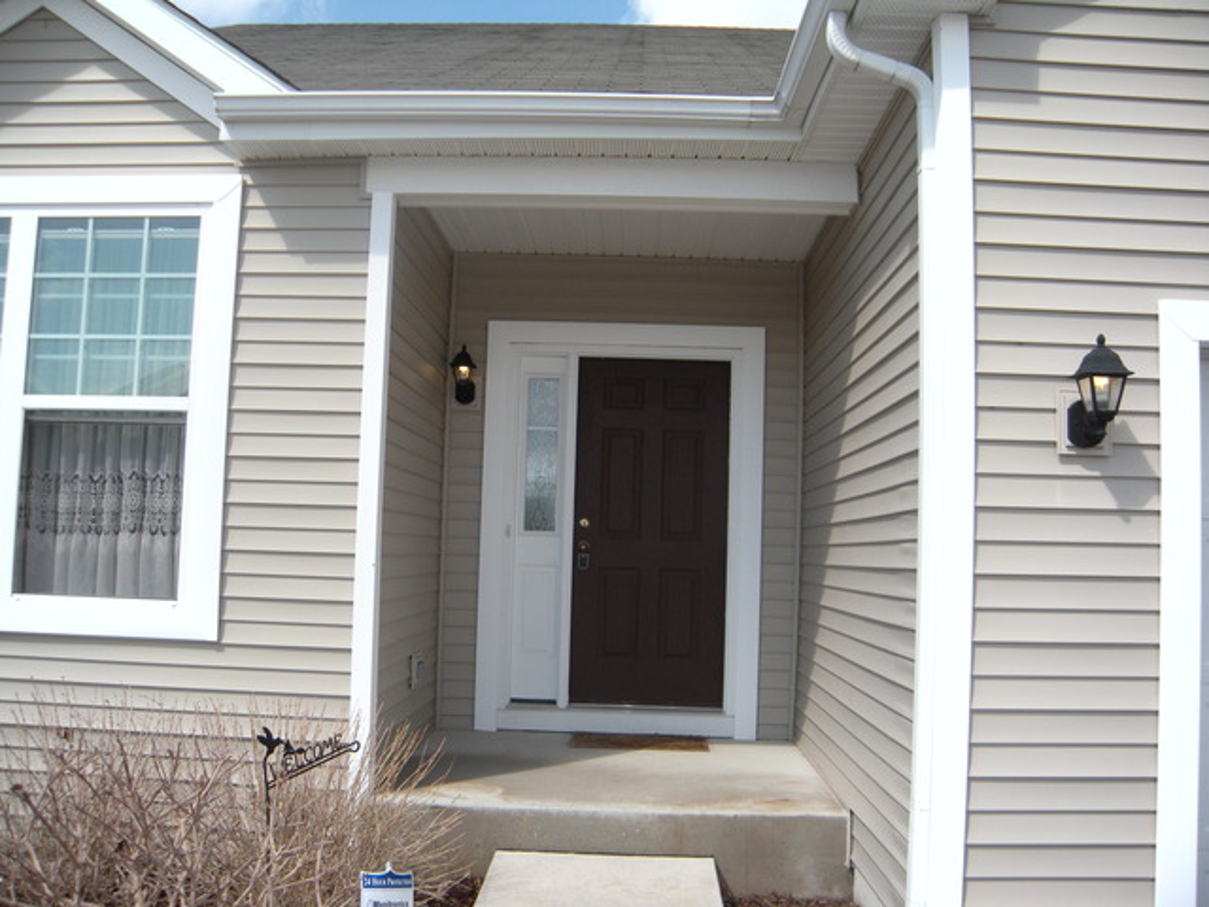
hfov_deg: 52.6
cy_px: 454
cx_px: 604
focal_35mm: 35
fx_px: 1222
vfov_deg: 40.7
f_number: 3.8
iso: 89
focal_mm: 5.9
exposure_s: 1/701
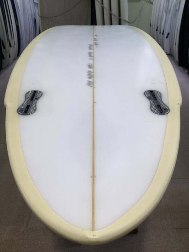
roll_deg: +0.8
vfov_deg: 58.4
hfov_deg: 45.4
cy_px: 126
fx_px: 226
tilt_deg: -30.3
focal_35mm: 31
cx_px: 94
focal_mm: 3.3
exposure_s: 1/100
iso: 50
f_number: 2.4
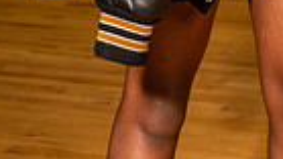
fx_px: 1470
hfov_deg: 10.9
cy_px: -287
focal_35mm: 196
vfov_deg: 5.8
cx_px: 248
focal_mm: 58
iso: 320
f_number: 6.3
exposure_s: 1/320
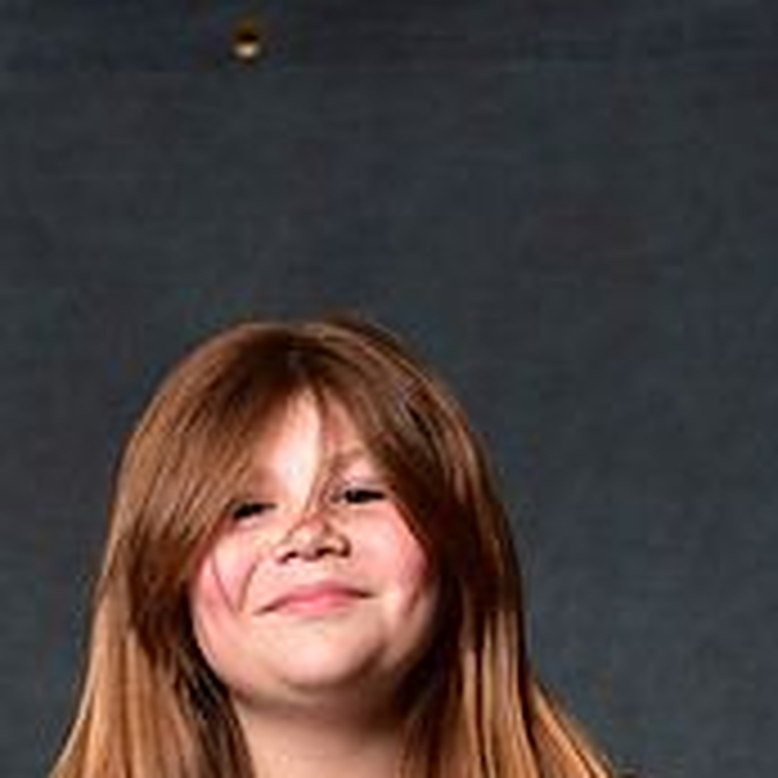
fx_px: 5086
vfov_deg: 8.6
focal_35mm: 200
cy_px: 1088
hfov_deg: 8.7
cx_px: 259
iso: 100
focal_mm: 70
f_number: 5
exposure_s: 1/200
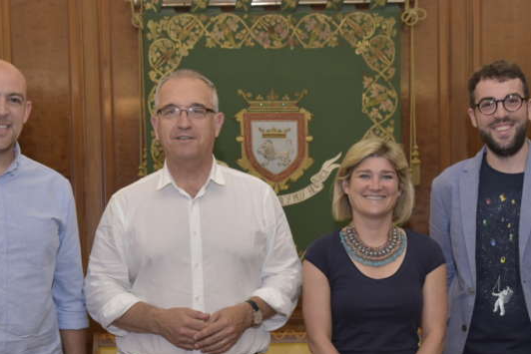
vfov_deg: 19.0
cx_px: 268
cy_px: 275
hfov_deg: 28.4
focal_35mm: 71
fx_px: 1047
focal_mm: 42
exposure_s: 1/125
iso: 1600
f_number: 6.3
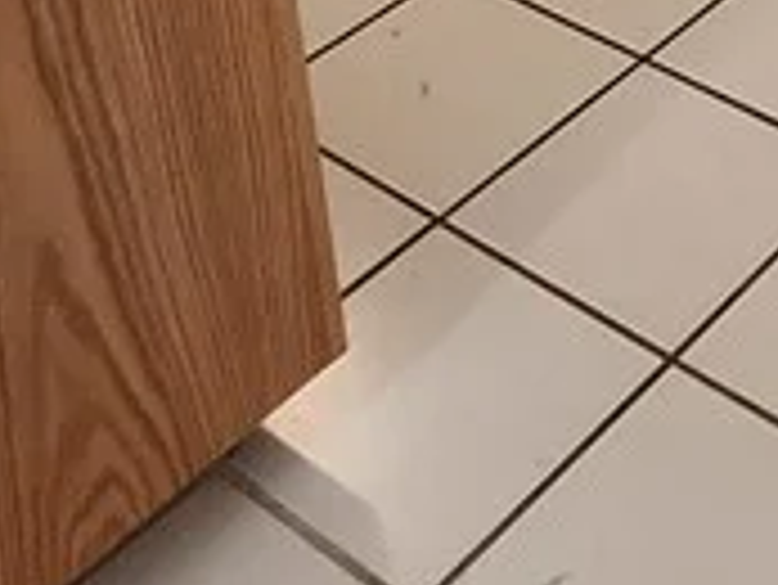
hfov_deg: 23.2
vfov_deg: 16.4
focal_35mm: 77
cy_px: -441
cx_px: 926
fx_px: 1732
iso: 320
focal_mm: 1.7
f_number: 2.2
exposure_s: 1/60
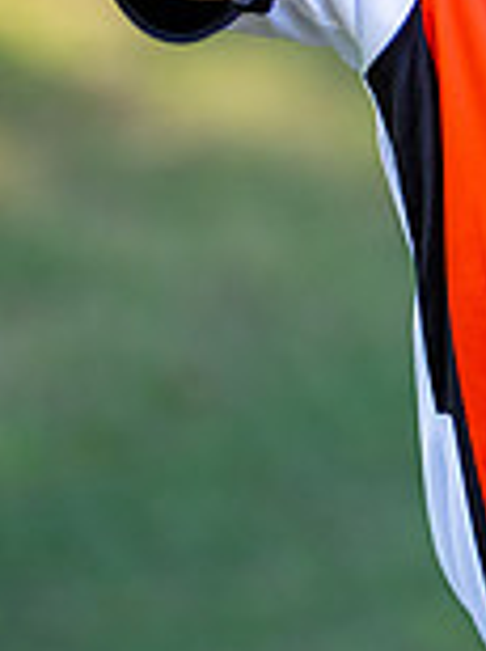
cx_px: 876
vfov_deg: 8.1
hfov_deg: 6.0
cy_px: -155
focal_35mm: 241
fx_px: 4524
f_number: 1.2
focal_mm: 50
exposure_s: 1/1600
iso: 100
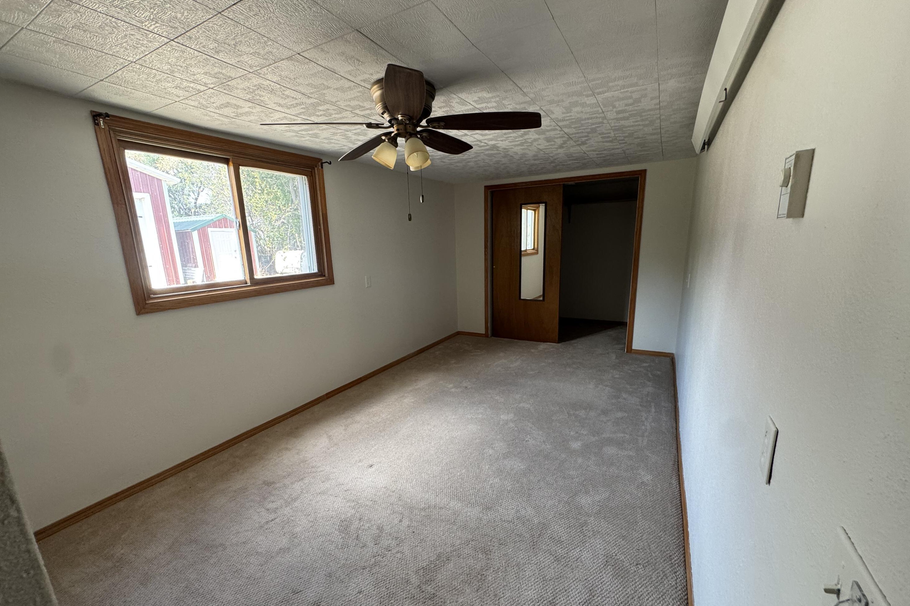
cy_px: 324
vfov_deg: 77.2
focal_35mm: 15
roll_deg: +2.1
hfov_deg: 100.4
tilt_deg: -12.4
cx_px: 448
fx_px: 379
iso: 200
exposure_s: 1/60
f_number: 2.2
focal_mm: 2.22
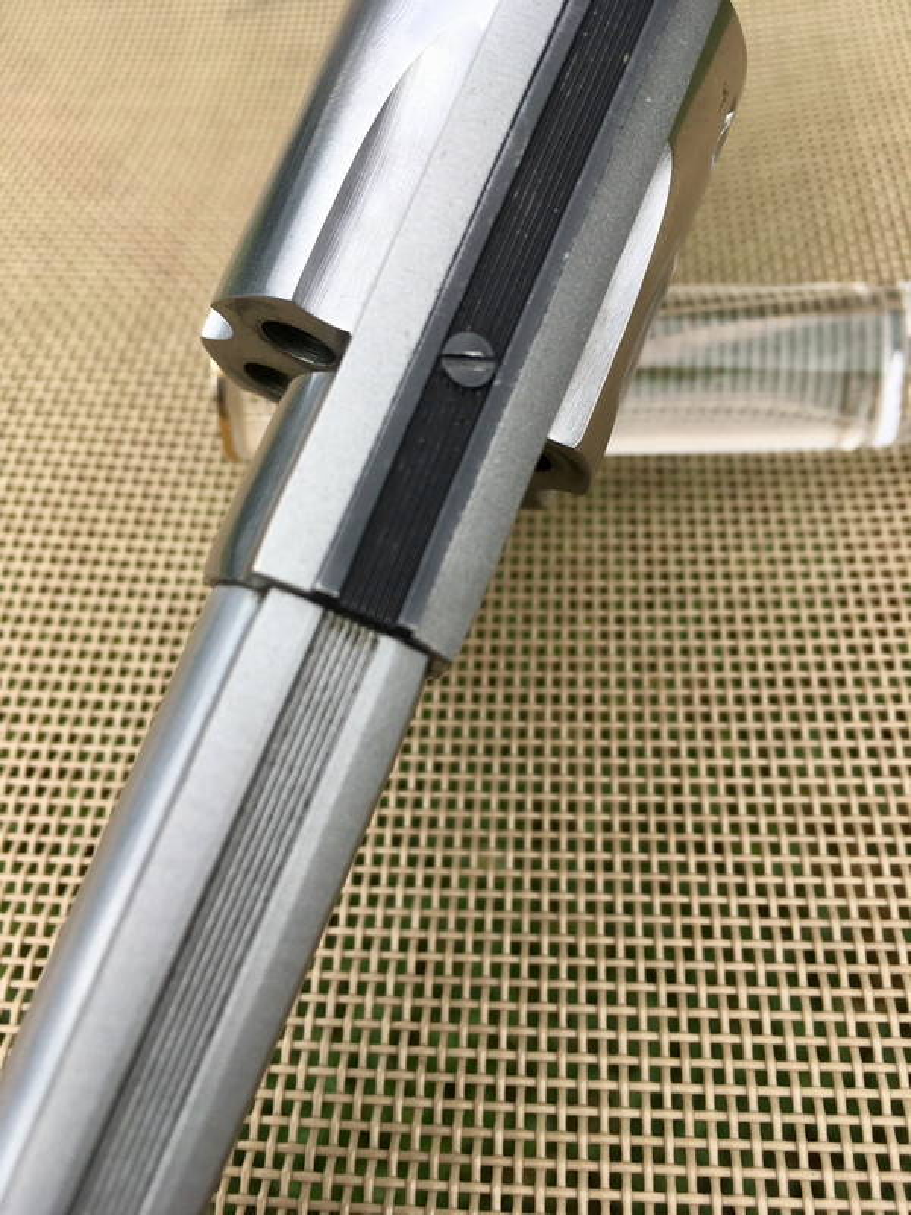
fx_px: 1018
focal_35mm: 29
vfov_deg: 61.7
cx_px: 456
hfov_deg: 48.2
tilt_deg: -56.2
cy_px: 608
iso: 25
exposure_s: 1/481
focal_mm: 4.15
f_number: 2.2
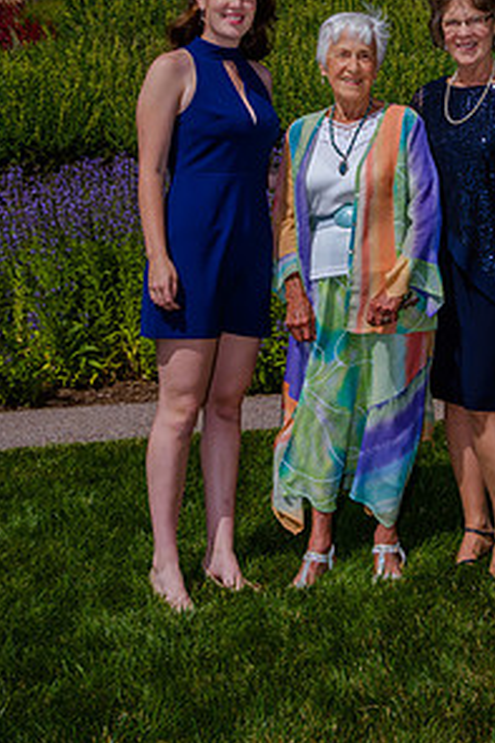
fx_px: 1507
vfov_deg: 27.4
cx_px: 352
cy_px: 188
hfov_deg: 18.6
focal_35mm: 73
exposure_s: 1/200
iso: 200
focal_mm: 48
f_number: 16
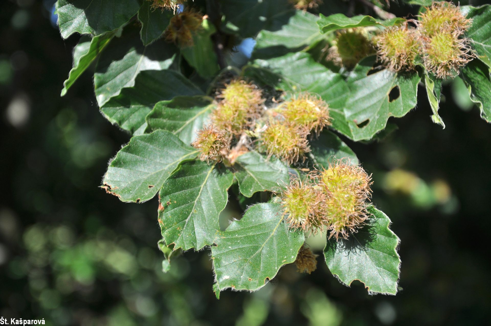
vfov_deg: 13.8
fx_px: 1349
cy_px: 163
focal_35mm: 99
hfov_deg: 20.6
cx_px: 246
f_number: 5.3
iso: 200
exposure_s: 1/500
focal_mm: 66
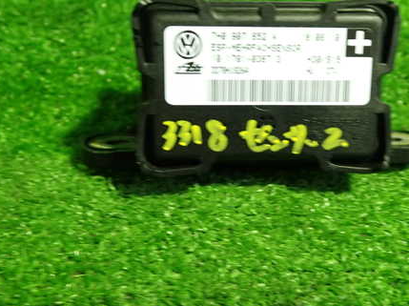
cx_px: 245
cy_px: 123
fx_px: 496
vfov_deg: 34.2
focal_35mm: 42
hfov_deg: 44.6
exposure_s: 1/30
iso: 320
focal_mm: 5.4
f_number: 2.3
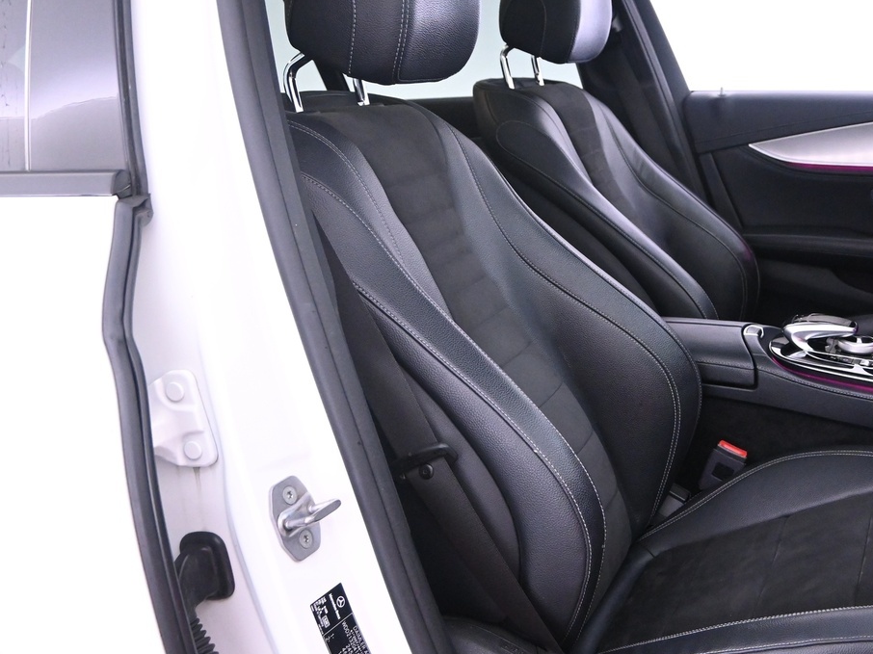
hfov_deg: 41.5
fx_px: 1106
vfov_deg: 33.0
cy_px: 334
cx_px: 680
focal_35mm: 44
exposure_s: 1/25
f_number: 3.5
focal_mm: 17
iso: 3200
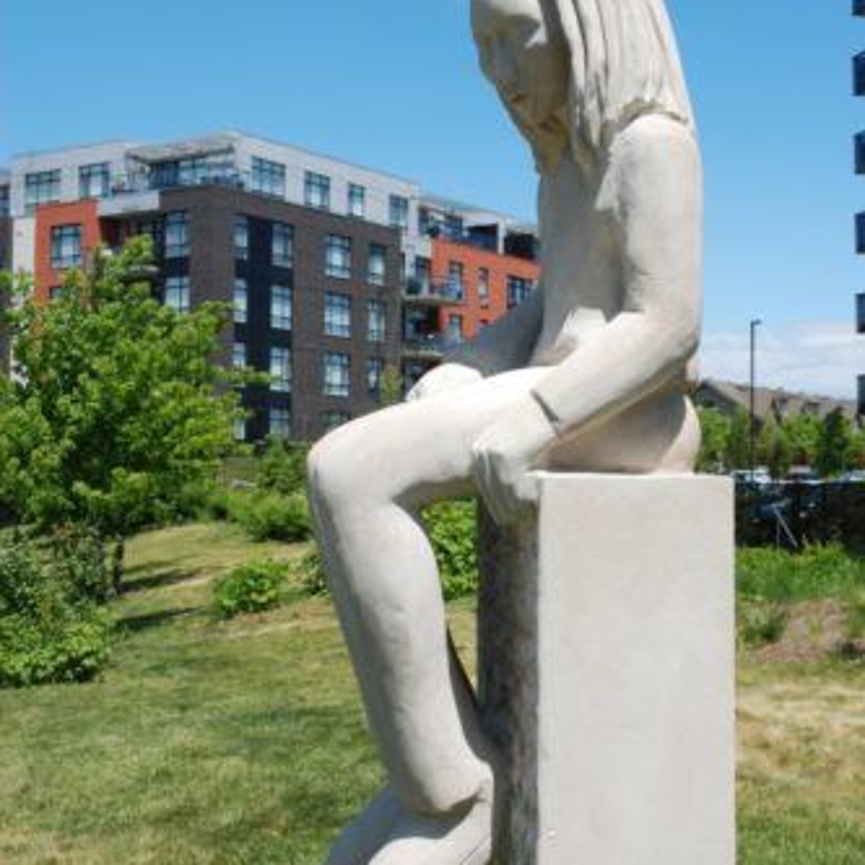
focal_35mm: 56
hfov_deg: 30.7
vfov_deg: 30.7
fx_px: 1573
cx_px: 432
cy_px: 356
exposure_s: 1/40
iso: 100
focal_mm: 29
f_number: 20
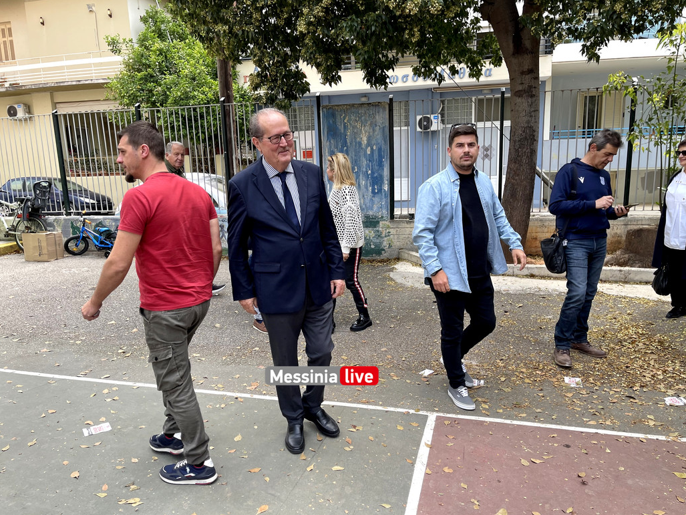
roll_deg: +2.1
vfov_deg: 51.4
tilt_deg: -11.9
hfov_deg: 65.3
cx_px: 338
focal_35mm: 27
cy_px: 266
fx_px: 535
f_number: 1.6
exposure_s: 1/450
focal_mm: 5.1
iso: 32
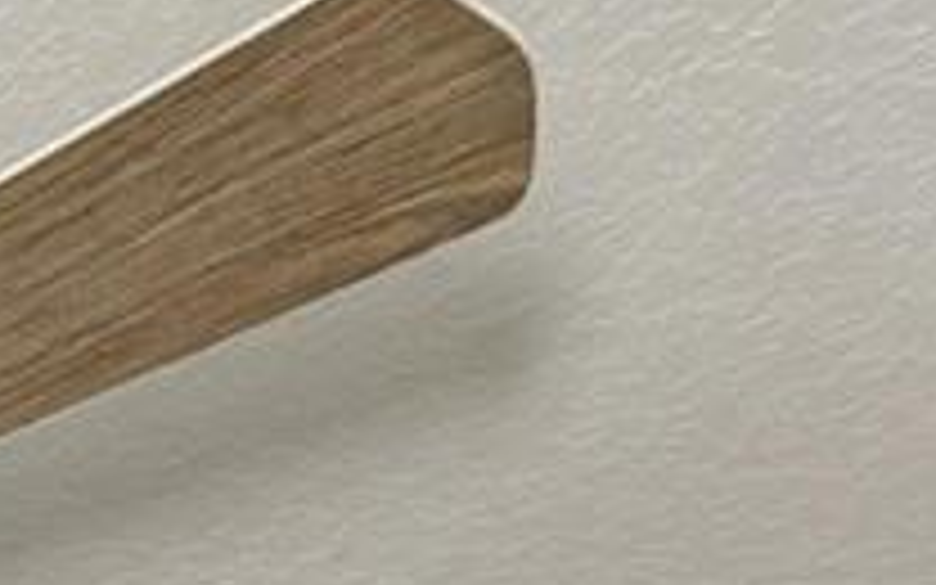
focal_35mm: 102
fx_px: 2602
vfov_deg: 8.8
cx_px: -918
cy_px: 2070
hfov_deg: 16.0
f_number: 7.1
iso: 100
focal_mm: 13
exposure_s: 1/30
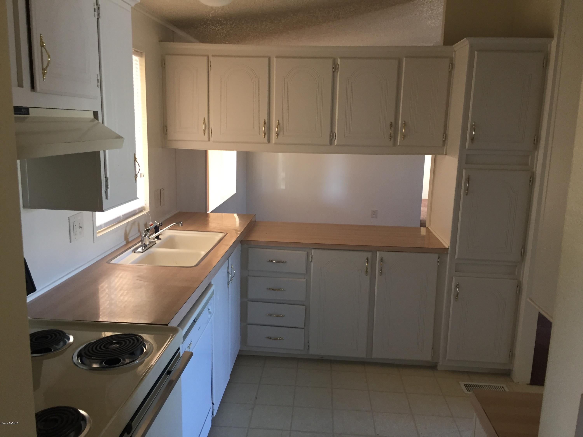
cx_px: 292
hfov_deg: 61.7
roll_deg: -2.6
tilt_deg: -11.3
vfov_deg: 48.2
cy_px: 218
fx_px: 488
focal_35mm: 29
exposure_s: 1/30
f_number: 2.2
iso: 100
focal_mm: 4.15
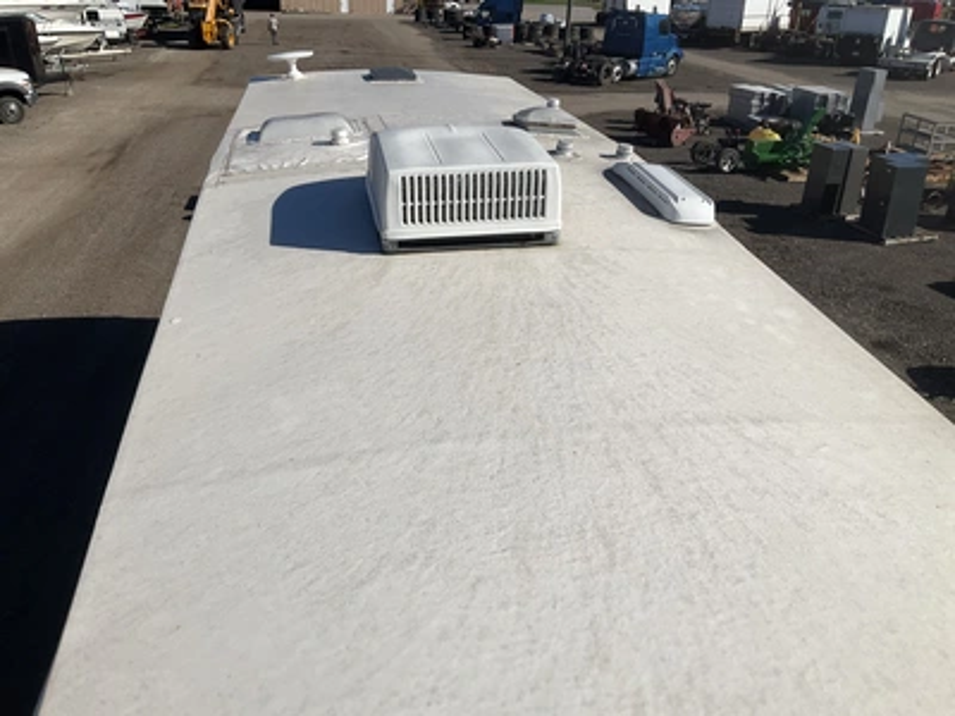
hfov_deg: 61.7
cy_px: 358
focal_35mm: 29
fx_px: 800
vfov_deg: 48.2
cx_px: 478
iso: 25
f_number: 1.8
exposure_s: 1/5814
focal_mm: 3
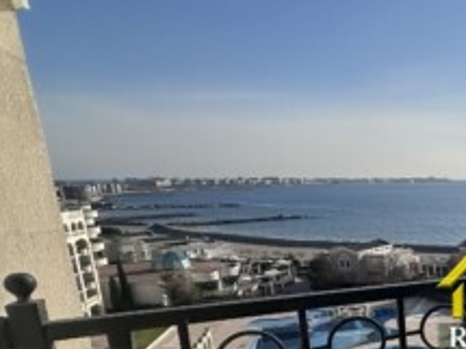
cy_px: 295
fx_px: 511
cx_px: 579
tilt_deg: -12.9
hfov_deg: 36.1
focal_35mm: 38
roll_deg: +0.5
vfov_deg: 36.0
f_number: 2.2
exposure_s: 1/4464
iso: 50
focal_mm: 2.22
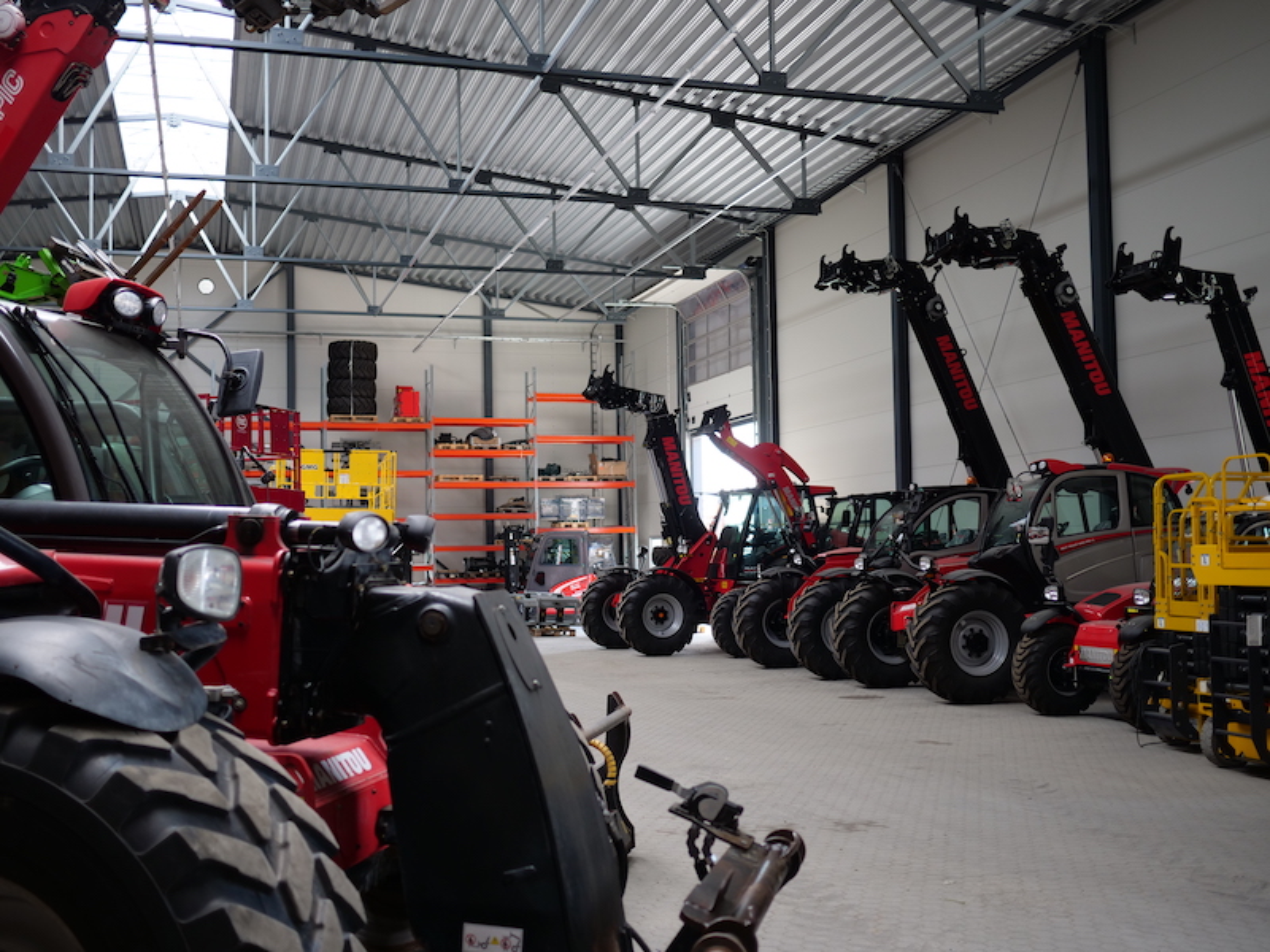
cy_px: 476
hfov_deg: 46.8
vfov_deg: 36.0
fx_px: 1468
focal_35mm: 40
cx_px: 635
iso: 200
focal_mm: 20
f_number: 1.7
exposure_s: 1/80
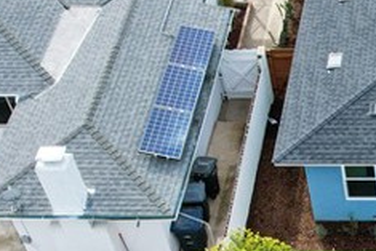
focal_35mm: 96
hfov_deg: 19.6
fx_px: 1003
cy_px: 273
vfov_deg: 14.0
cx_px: 490
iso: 120
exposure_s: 1/800
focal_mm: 8.38
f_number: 2.8
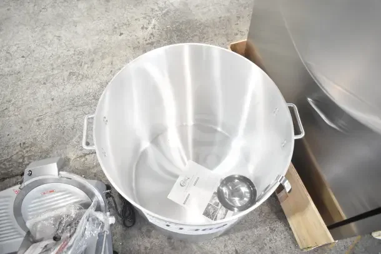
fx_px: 286
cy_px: 127
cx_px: 190
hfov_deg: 67.4
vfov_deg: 48.0
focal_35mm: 27
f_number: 5
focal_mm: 18
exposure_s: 1/100
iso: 1600
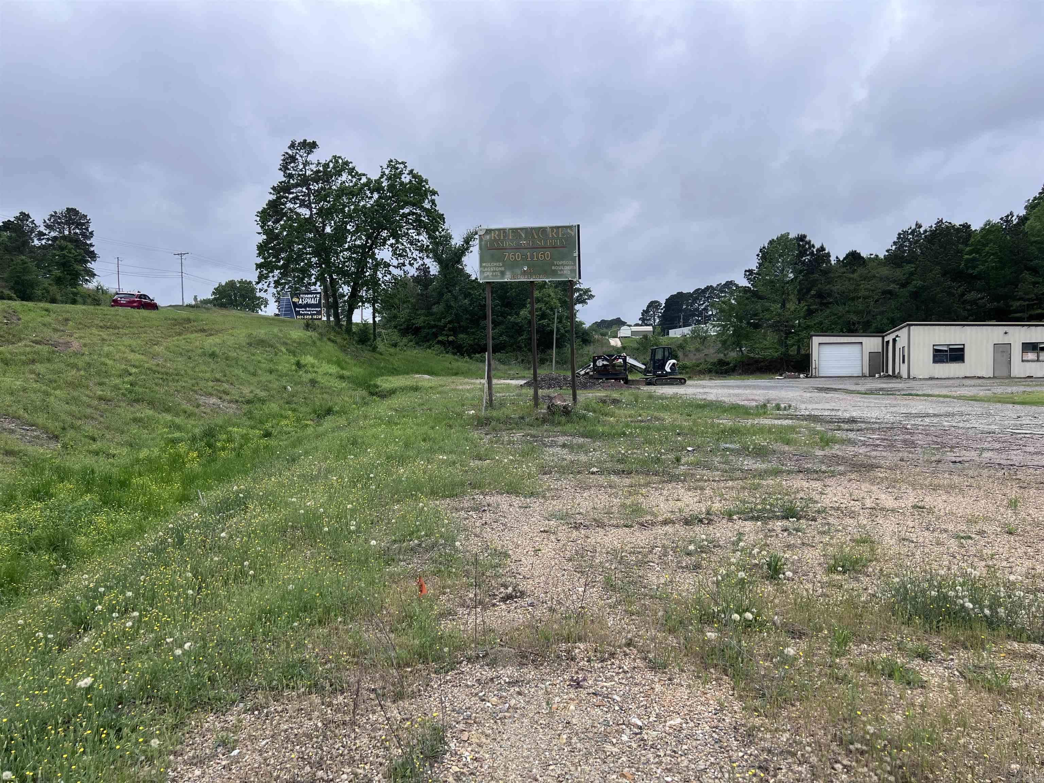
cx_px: 522
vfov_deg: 53.1
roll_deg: +0.2
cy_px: 392
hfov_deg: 67.3
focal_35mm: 26
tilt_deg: -2.4
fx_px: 784
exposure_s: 1/2762
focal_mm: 5.7
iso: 50
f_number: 1.5
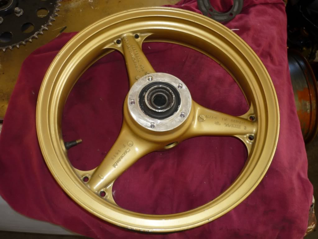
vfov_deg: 43.0
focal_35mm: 33
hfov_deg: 55.3
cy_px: 120
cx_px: 159
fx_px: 303
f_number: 2.8
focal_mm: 5.5
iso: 100
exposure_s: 1/30
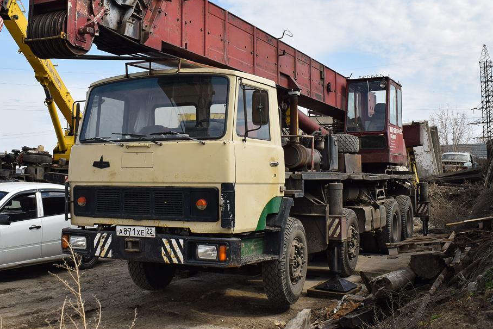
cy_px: 119
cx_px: 211
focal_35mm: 42
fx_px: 571
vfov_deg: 32.0
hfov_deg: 46.6
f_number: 9
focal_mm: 21
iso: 200
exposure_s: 1/320
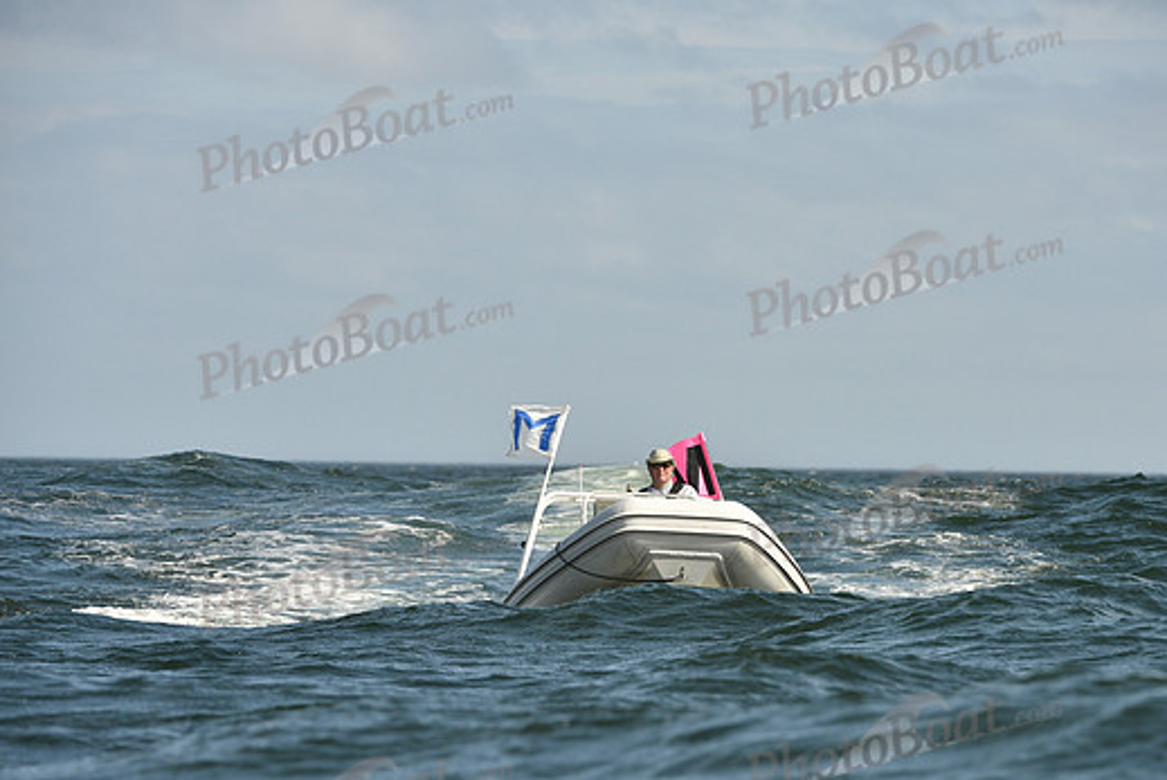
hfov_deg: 7.7
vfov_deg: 5.1
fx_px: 8695
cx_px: 632
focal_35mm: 268
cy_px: 426
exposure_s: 1/1600
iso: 320
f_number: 6.3
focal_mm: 240
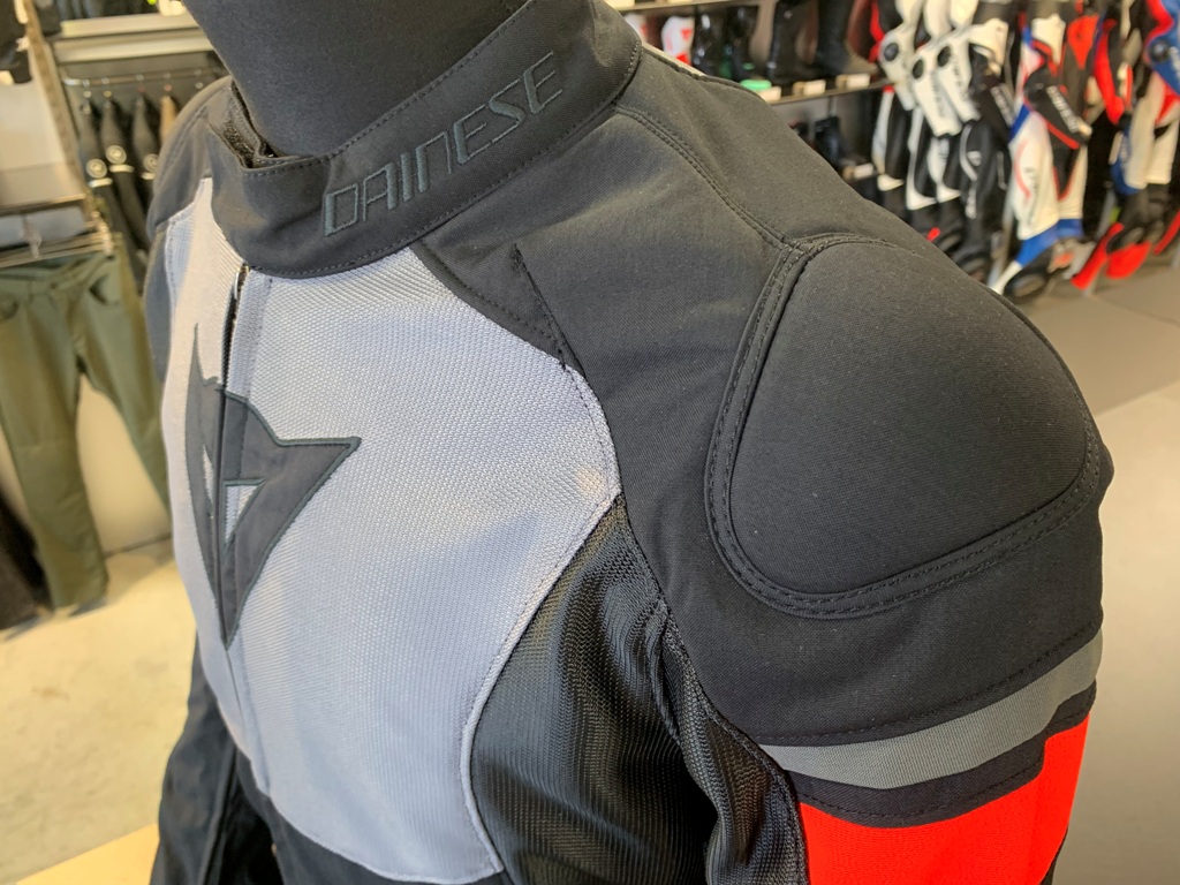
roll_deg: +1.1
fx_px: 886
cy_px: 442
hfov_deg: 67.3
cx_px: 590
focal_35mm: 26
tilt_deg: -32.0
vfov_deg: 53.1
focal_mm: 4.25
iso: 200
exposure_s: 1/60
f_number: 1.8
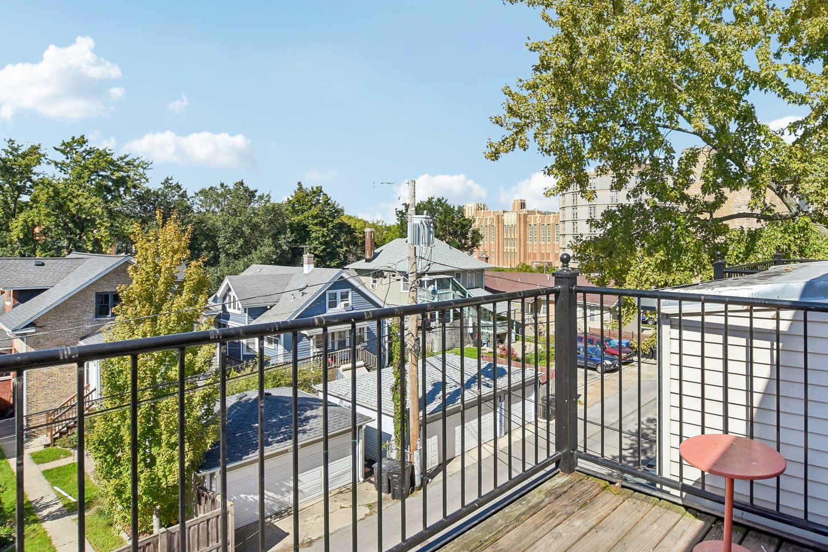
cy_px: 238
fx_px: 483
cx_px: 522
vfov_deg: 59.2
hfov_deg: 79.6
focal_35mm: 21
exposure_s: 1/1250
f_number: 8
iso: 400
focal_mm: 10
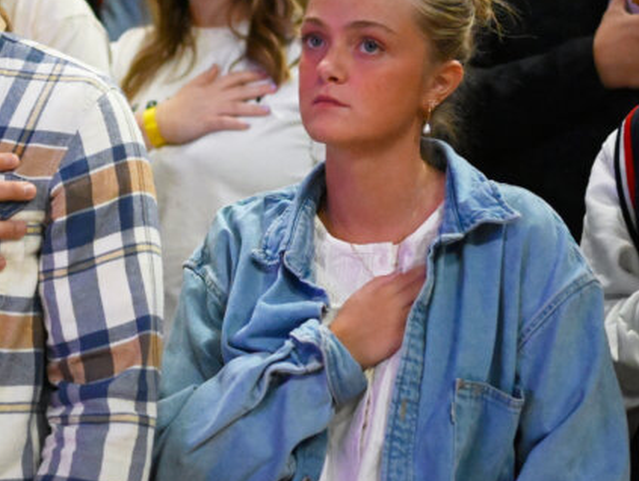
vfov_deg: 13.6
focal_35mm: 109
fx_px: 2014
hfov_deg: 17.9
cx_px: 169
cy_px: 233
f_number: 2
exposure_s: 1/800
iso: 8000
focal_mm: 40
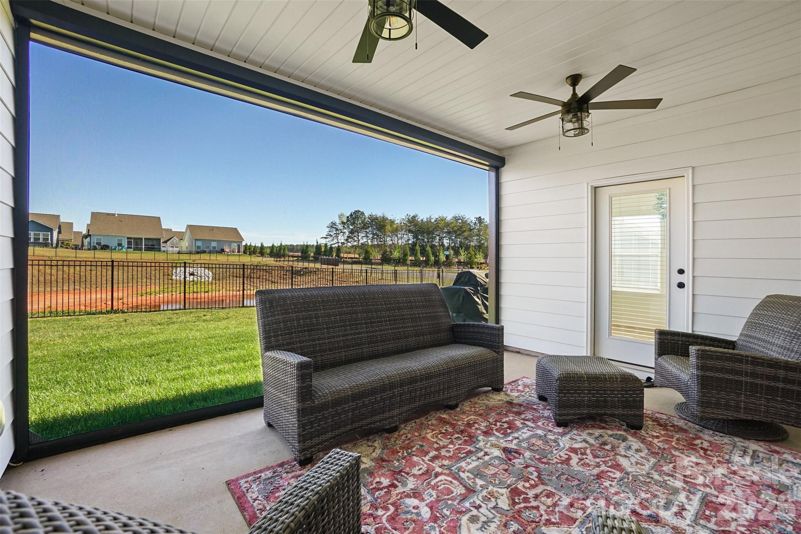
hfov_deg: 100.4
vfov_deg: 77.3
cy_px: 267
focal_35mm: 15
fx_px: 334
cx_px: 400
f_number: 8
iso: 800
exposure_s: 1/20
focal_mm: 10
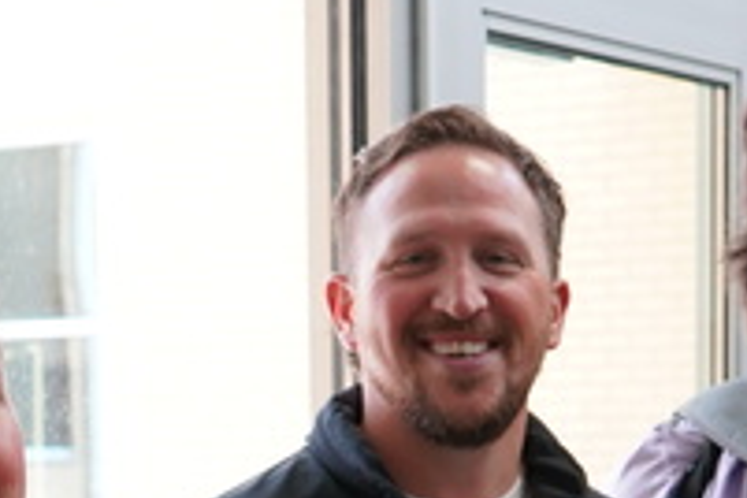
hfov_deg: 14.3
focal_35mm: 143
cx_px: 331
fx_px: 2967
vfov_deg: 9.2
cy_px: 860
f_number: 4
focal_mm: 28
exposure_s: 1/160
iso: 1250
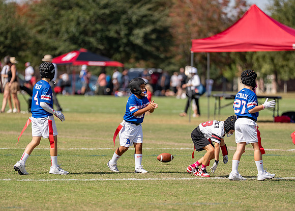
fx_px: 2487
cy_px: 126
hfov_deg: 6.8
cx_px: 140
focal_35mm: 297
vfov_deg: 4.8
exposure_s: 1/2000
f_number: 2.8
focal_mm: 200
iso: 100
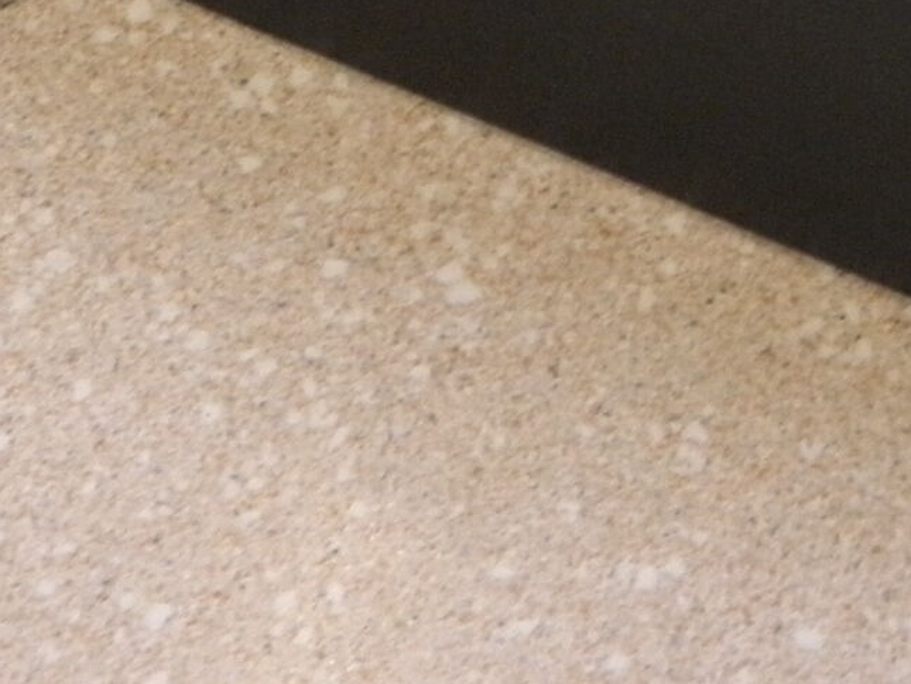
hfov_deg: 8.4
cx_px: 1049
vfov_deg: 6.2
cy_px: -605
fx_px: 6159
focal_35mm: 234
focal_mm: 10.6
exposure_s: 1/20
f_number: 4.1
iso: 200
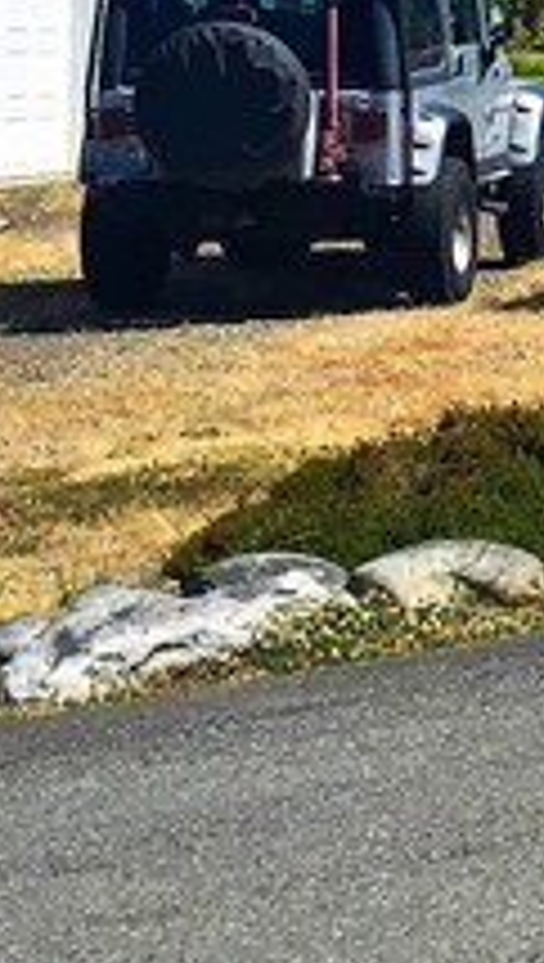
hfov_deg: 7.1
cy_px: 162
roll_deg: -3.6
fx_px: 3857
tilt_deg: -1.9
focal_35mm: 151
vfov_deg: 14.1
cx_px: 1681
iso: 32
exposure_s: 1/1582
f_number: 2.2
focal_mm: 4.15
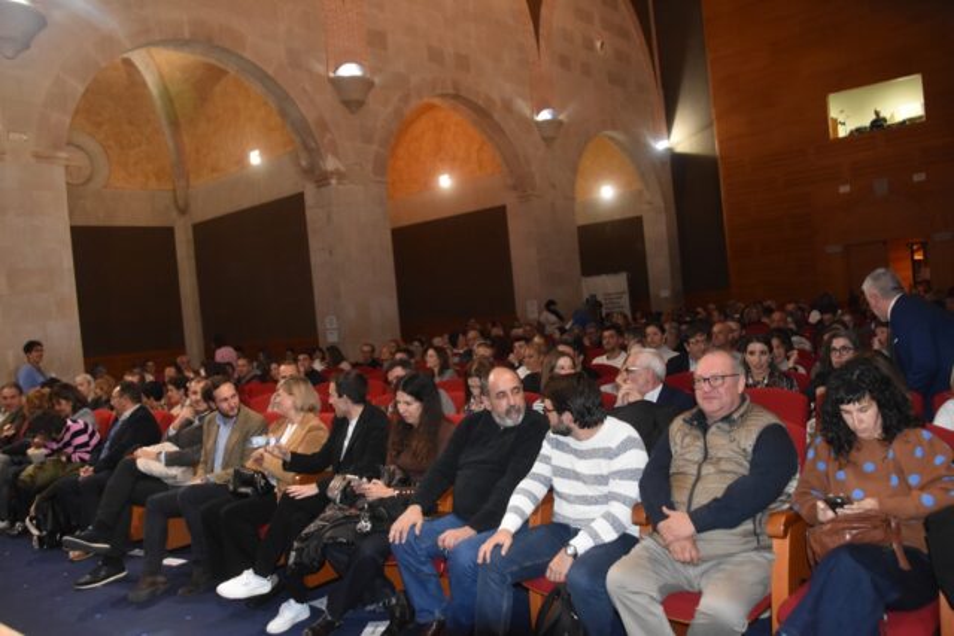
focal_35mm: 32
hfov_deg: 59.5
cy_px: 318
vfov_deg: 41.7
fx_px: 835
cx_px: 477
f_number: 3.8
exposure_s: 1/60
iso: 2200
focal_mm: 21
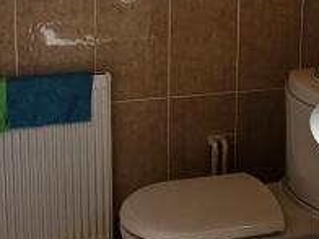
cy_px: 11
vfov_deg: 21.0
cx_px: 231
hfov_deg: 28.2
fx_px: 627
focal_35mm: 68
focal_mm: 2.2
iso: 50
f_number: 2.2
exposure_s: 1/289
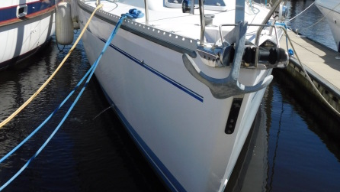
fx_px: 397
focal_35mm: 44
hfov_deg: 46.4
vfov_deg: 26.5
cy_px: 31
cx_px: 170
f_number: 6.4
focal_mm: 5.3
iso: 125
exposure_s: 1/500
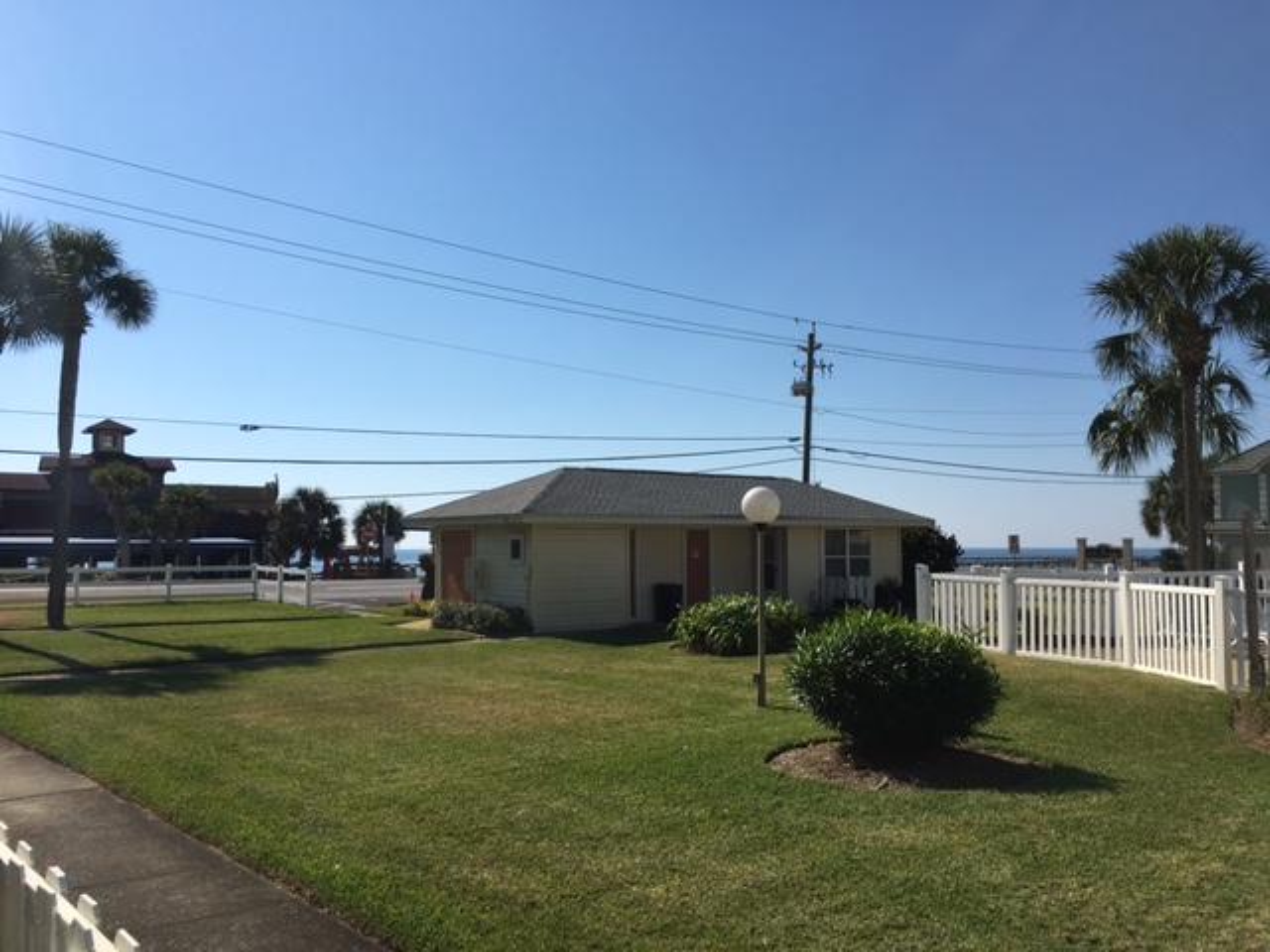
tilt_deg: +3.9
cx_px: 635
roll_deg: +0.4
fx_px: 1064
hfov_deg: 61.7
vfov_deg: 48.2
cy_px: 476
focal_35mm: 29
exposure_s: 1/3077
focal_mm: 4.15
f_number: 2.2
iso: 25
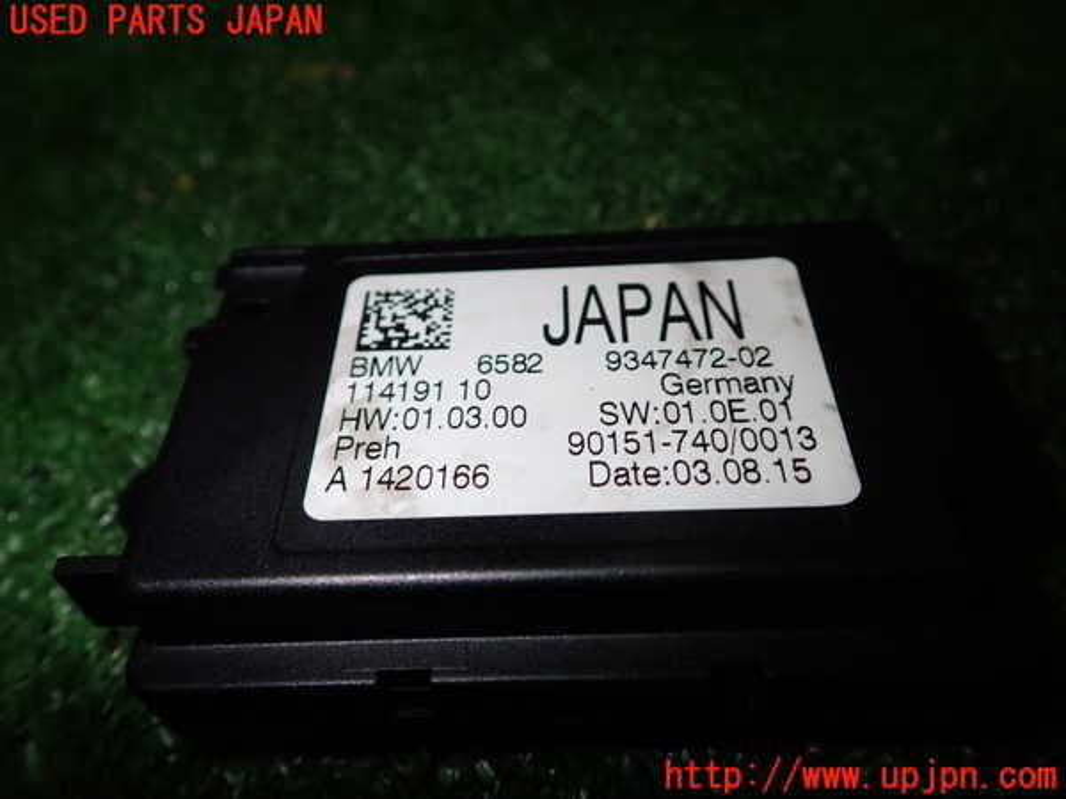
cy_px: 400
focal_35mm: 28
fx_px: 862
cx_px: 533
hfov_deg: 63.4
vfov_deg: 49.7
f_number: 6.3
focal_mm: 5.05
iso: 200
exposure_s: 1/30
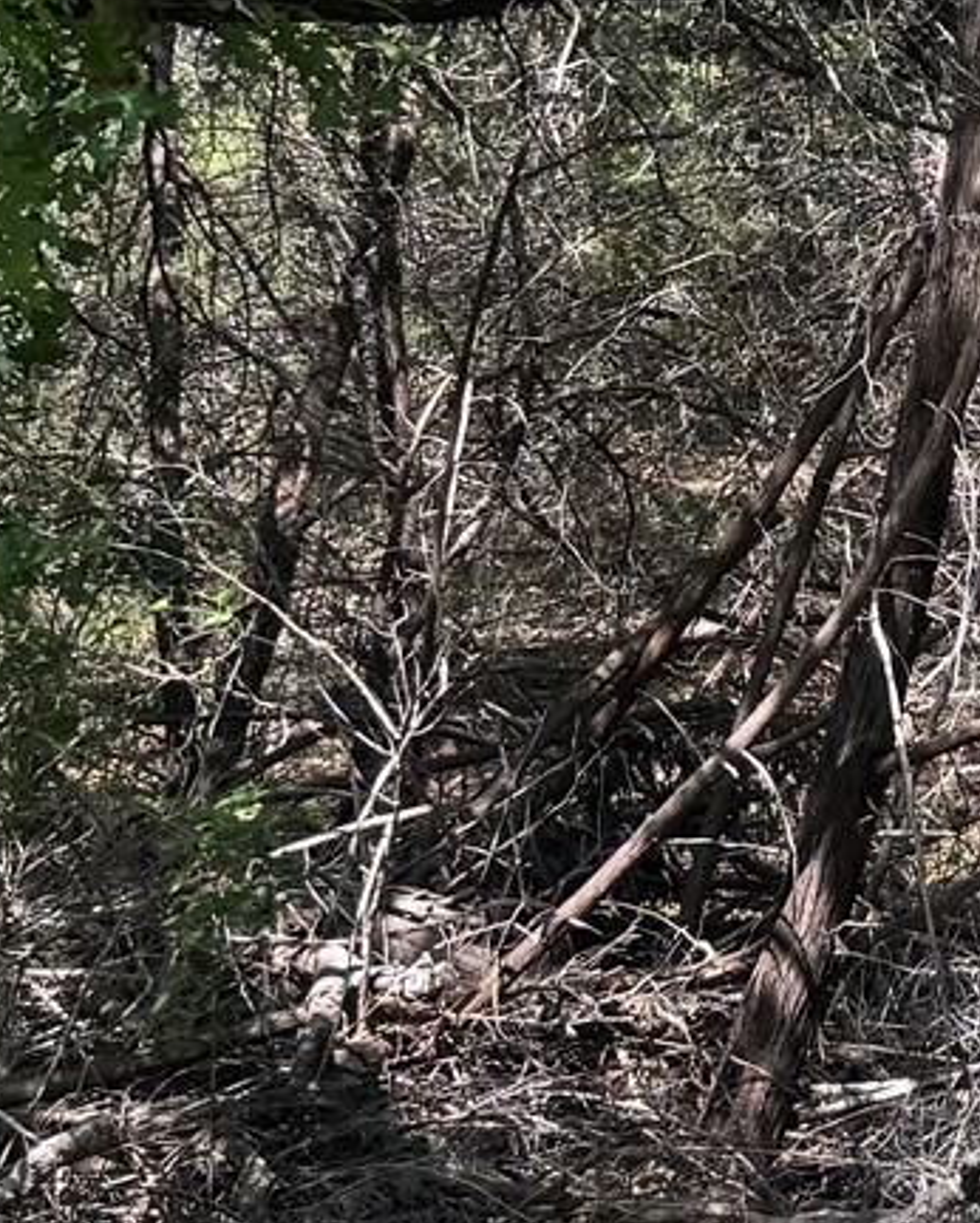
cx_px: 1770
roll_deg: -1.5
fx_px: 4021
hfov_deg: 12.6
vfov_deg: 17.1
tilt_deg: -6.2
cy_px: 204
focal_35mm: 111
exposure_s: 1/639
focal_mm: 6.76
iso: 80
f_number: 1.78
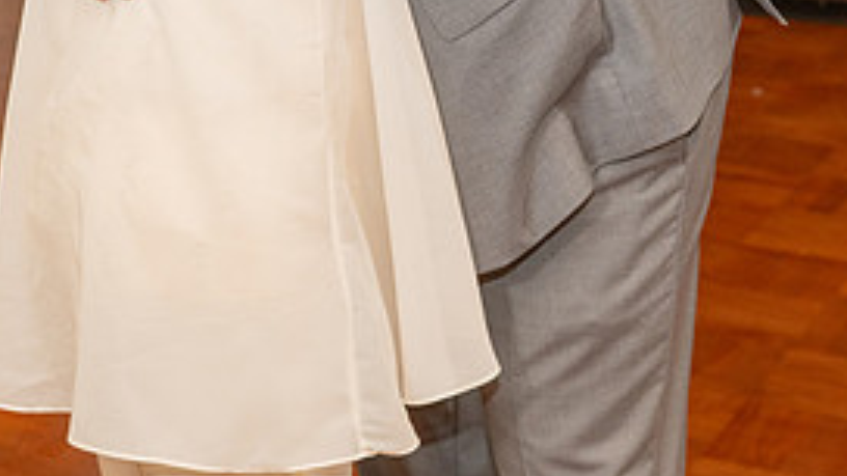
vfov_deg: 12.9
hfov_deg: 23.3
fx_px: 2044
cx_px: 264
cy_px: -106
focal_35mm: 91
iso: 800
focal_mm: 35
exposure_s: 1/125
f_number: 3.5
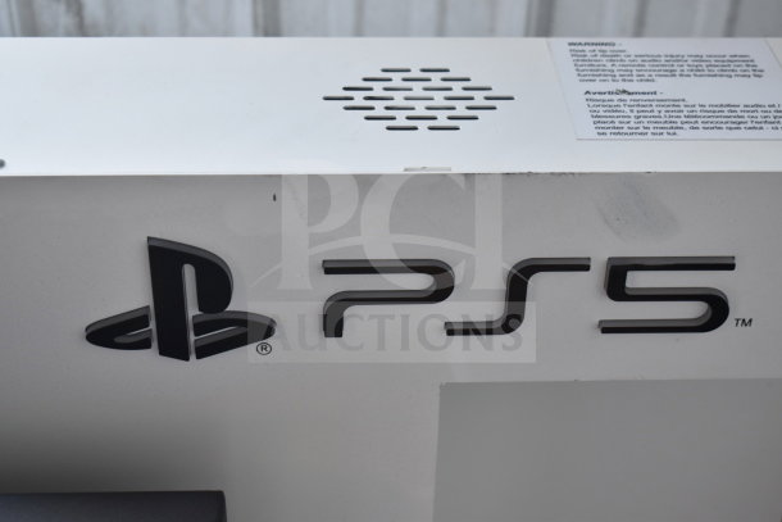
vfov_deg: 22.6
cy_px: 261
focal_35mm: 60
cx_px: 391
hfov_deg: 33.4
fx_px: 1304
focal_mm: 40
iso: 360
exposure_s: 1/60
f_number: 4.8
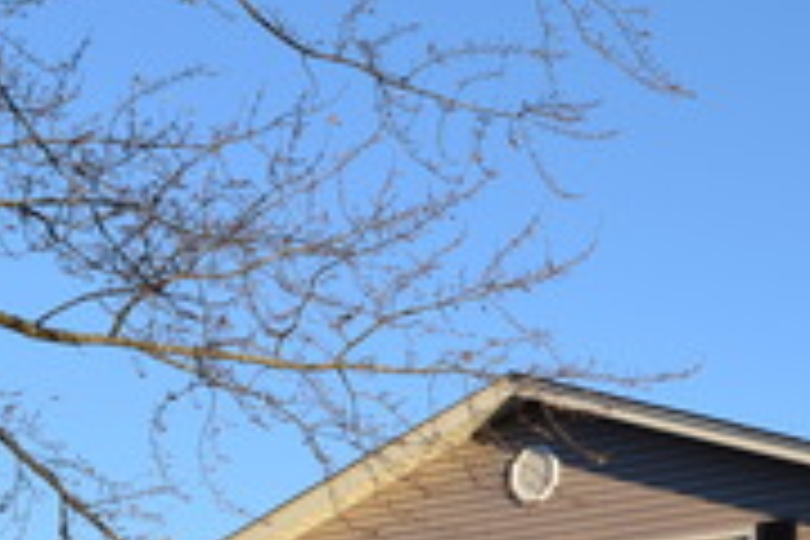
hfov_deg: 17.3
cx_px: 1030
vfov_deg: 12.0
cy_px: 650
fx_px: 2515
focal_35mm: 112
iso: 200
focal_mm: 21
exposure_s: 1/250
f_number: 8
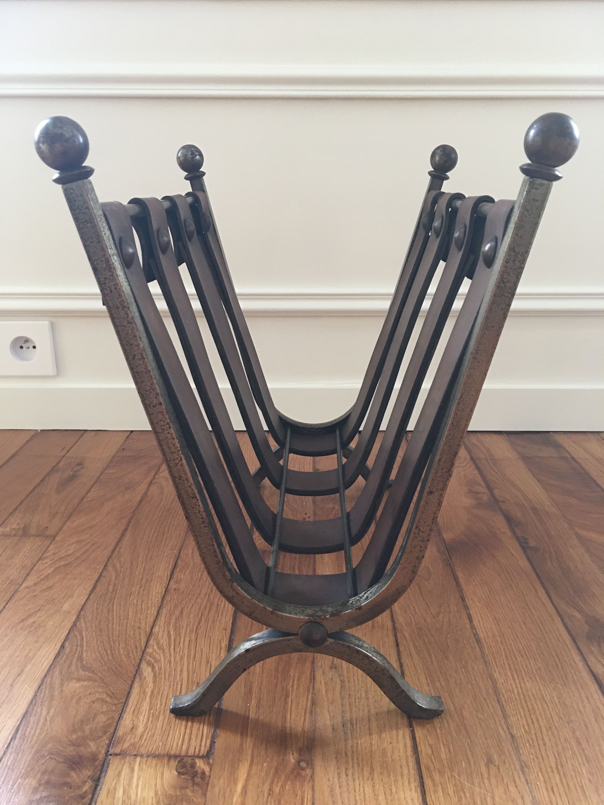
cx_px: 302
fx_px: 675
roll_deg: -0.2
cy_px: 402
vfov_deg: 61.7
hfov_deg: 48.2
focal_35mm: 29
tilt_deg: -16.9
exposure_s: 1/17
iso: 80
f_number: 2.2
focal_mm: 4.15
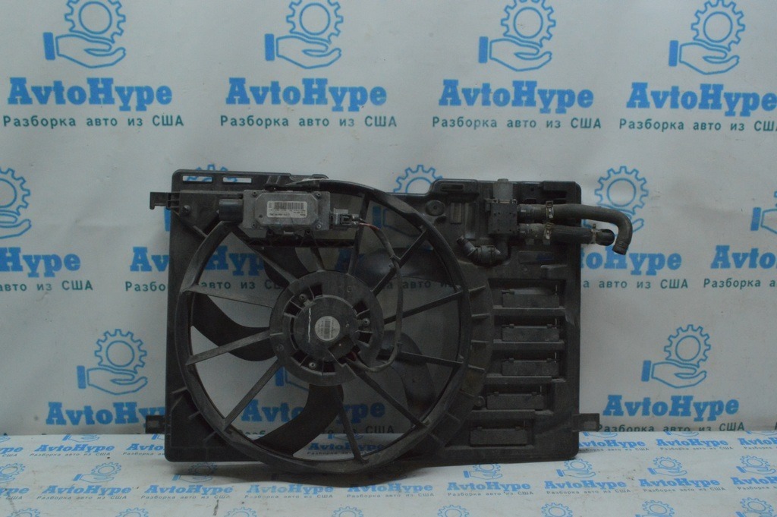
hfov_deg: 59.5
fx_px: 679
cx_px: 388
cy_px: 258
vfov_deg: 41.6
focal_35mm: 32
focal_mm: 21
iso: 4500
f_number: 25
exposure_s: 1/40
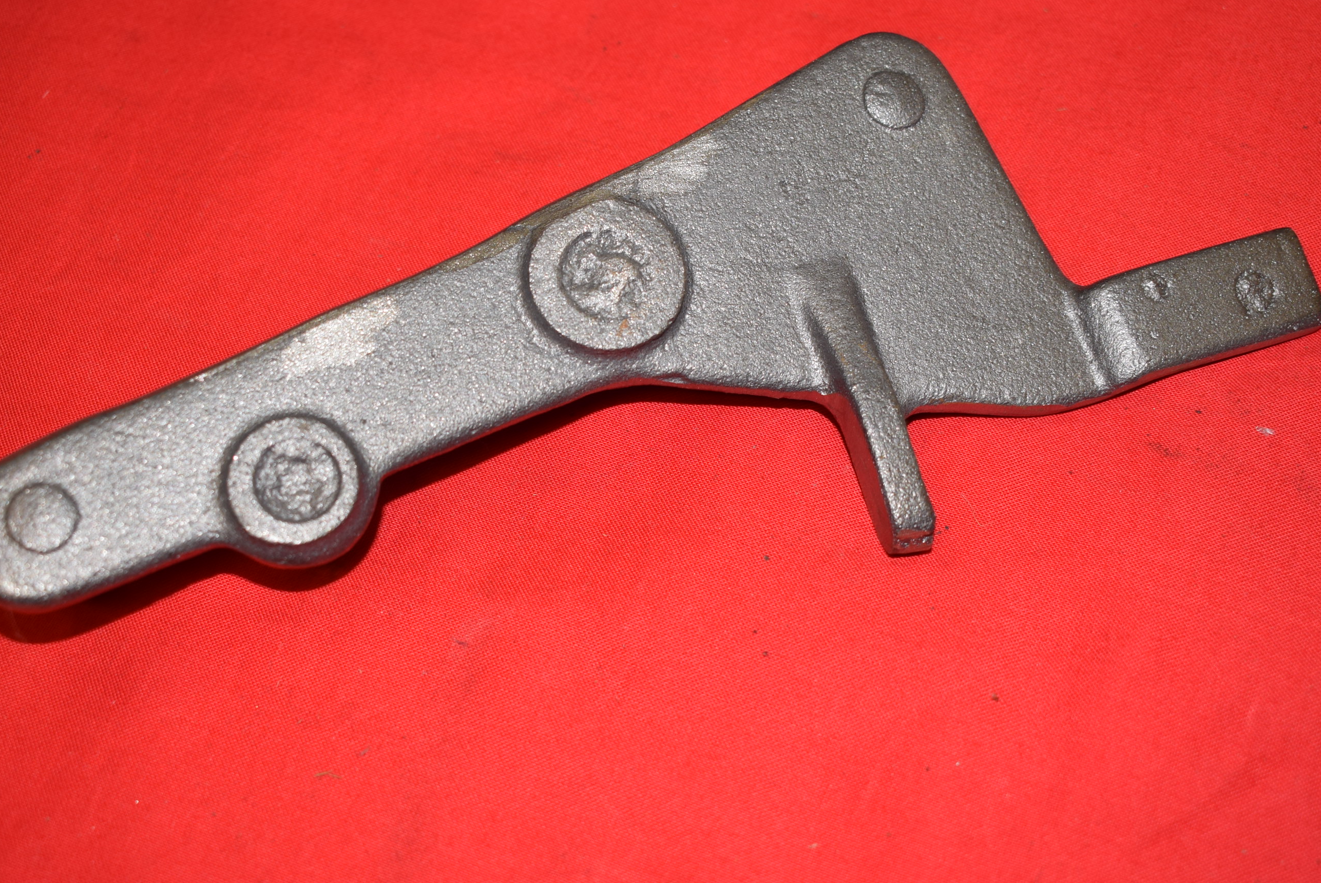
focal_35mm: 51
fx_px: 1857
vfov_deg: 26.7
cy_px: 455
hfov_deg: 39.1
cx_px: 680
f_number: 5.6
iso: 160
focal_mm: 29
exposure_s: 1/40
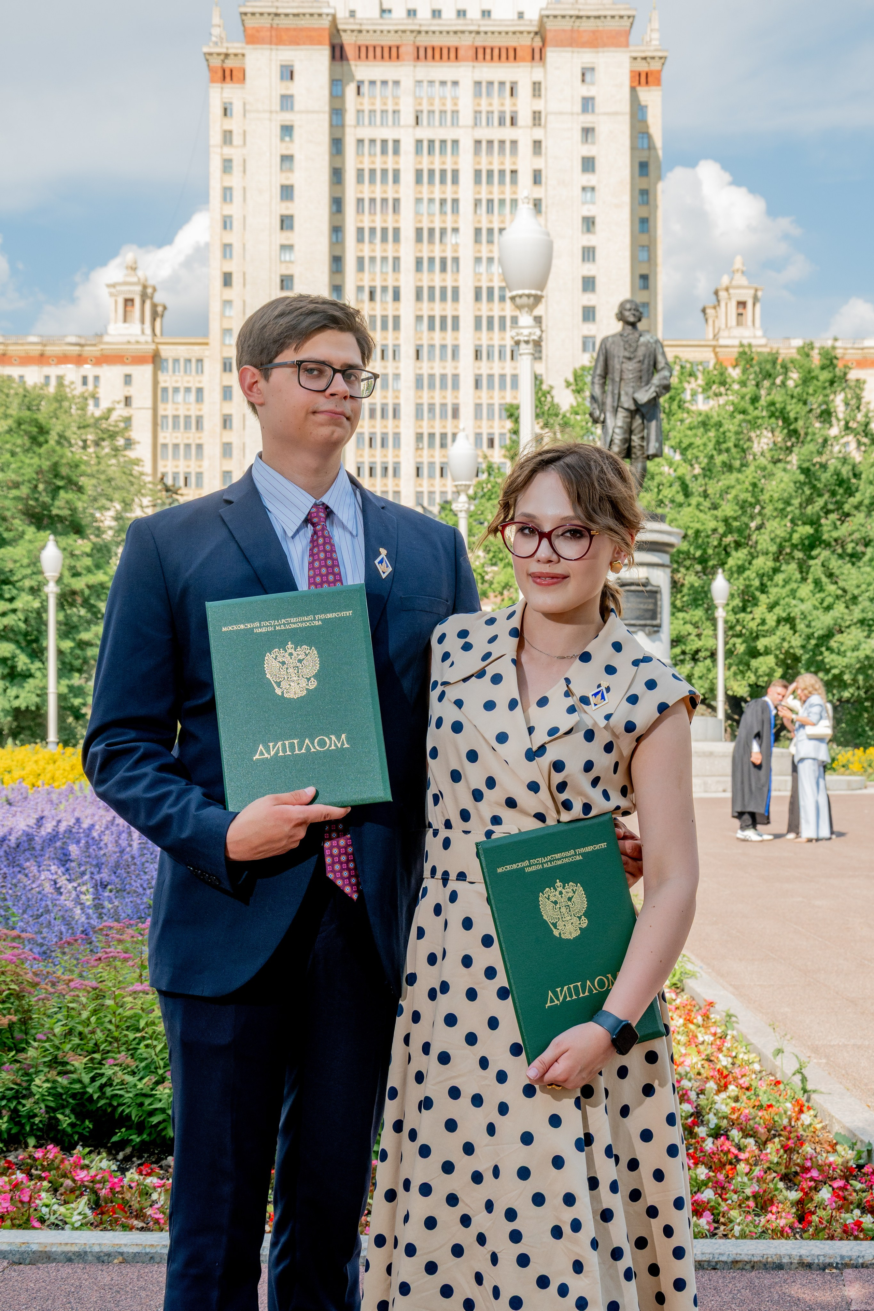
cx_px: 437
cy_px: 656
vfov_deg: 35.1
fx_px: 2076
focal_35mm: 57
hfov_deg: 23.8
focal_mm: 38
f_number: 8
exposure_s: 1/200
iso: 100
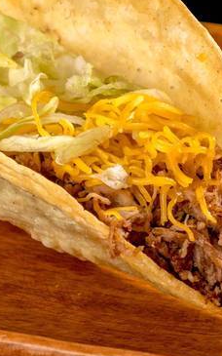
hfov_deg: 3.6
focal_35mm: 368
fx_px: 3564
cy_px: 159
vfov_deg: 5.7
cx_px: 79
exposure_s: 1/160
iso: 125
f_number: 10
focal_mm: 200
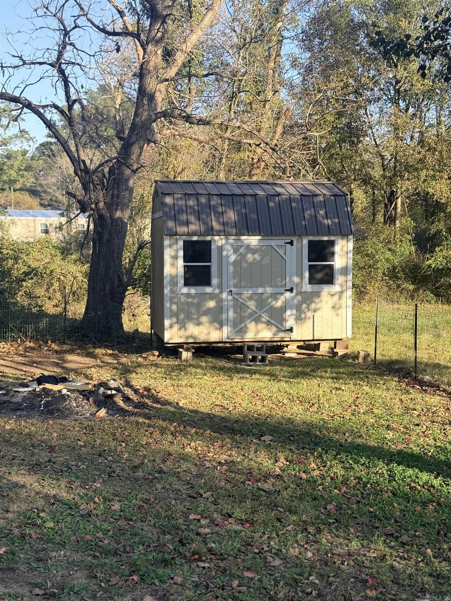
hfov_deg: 30.3
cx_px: 226
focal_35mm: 48
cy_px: 300
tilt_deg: -4.5
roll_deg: -1.9
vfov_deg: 39.7
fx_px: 834
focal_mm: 6.76
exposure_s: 1/1000
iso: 64
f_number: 1.78
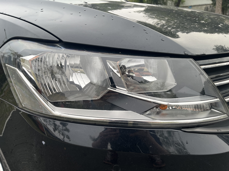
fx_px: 172
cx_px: 114
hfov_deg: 67.3
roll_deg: +2.7
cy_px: 86
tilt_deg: -18.1
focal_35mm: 26
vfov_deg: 53.1
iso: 40
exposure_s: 1/279
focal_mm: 5.1
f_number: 1.6
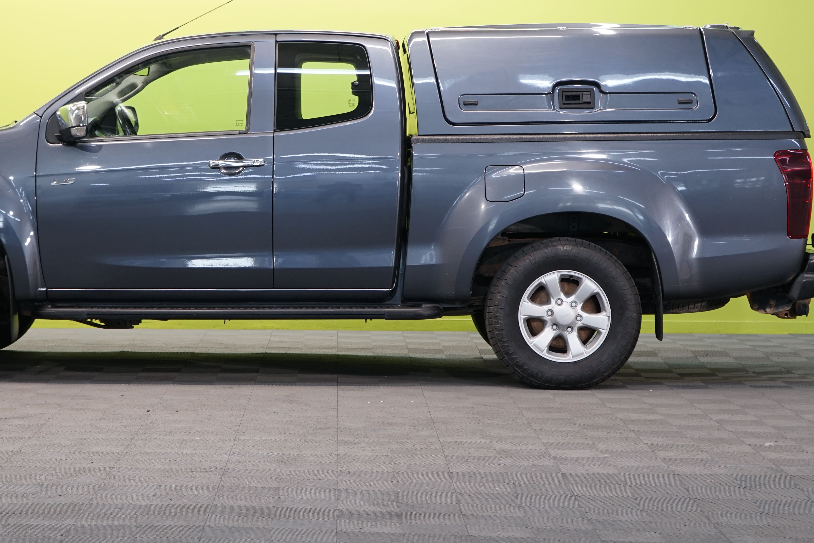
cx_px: 281
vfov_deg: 14.2
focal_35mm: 96
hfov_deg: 21.2
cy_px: 177
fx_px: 2170
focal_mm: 66
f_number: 5.6
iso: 500
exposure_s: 1/25
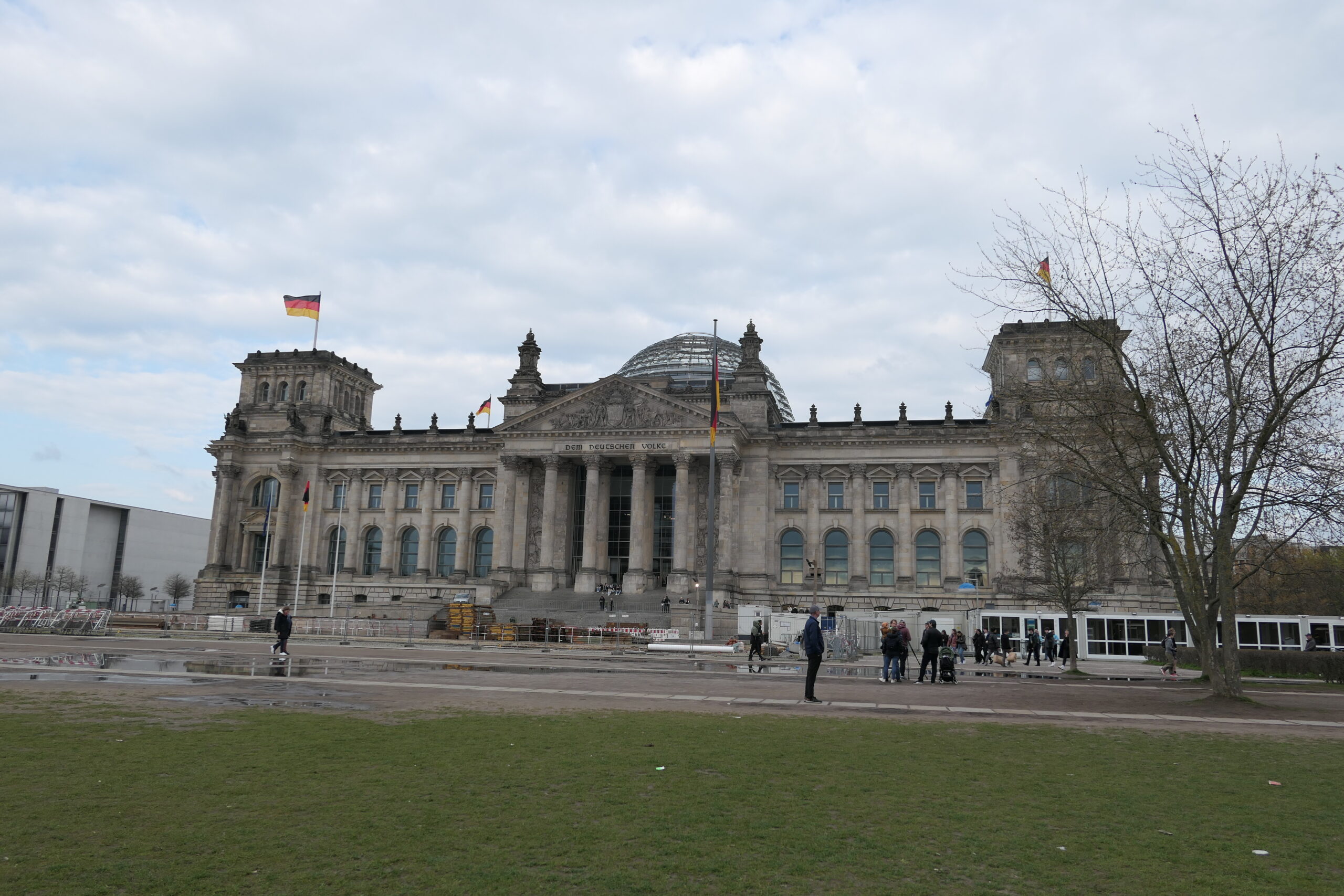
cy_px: 448
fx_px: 896
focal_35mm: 24
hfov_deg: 73.7
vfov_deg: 53.1
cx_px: 672
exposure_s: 1/800
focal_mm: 8.8
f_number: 2.8
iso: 125
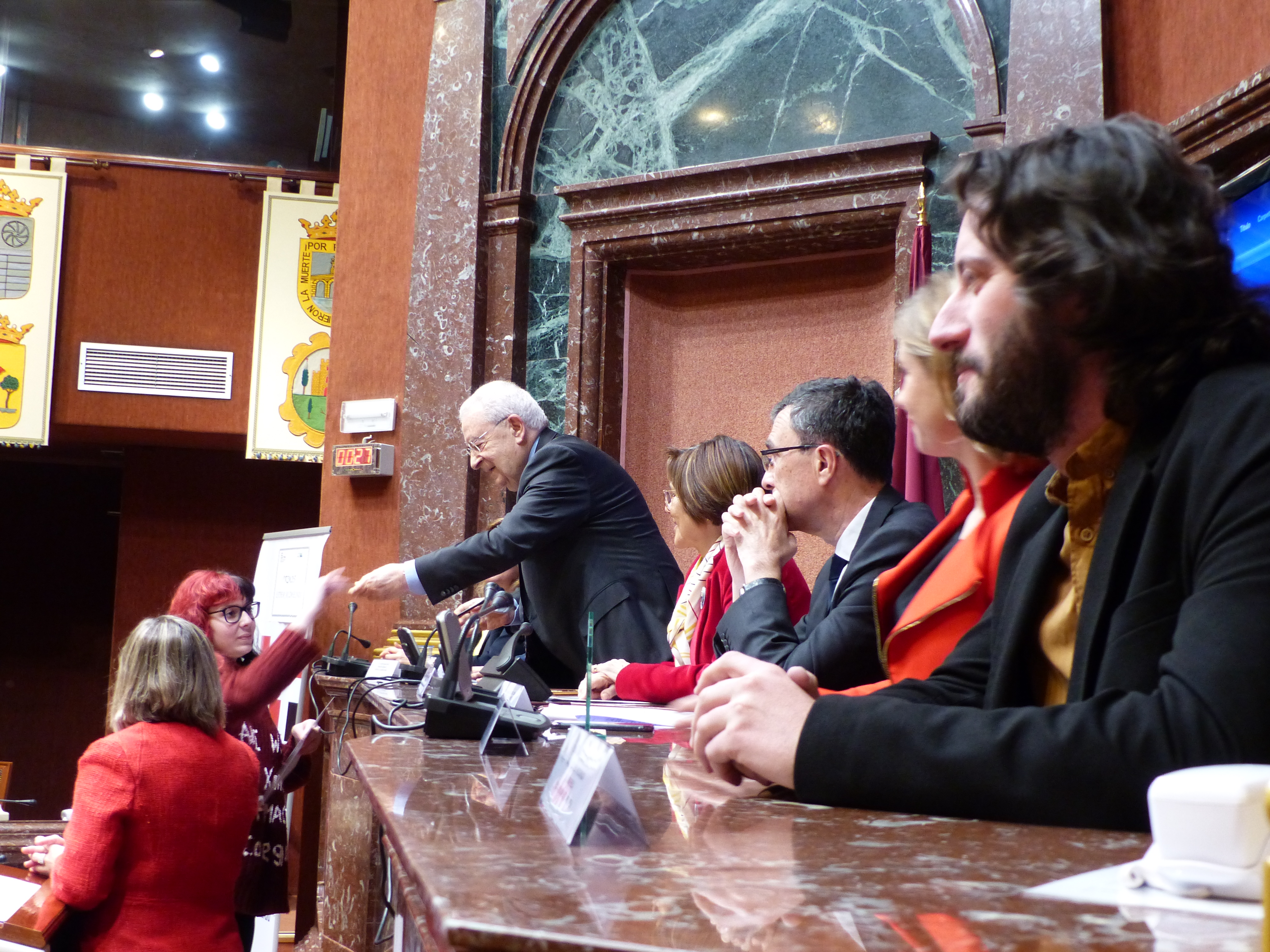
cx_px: 635
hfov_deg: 42.1
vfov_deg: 32.2
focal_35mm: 45
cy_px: 476
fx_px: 1651
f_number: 2.8
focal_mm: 8.1
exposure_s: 1/15
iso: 400
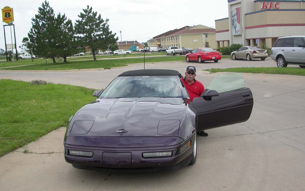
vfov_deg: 31.2
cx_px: 153
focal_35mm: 41
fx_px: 341
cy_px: 104
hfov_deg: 48.2
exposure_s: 1/1000
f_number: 2.6
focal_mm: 7.85
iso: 100
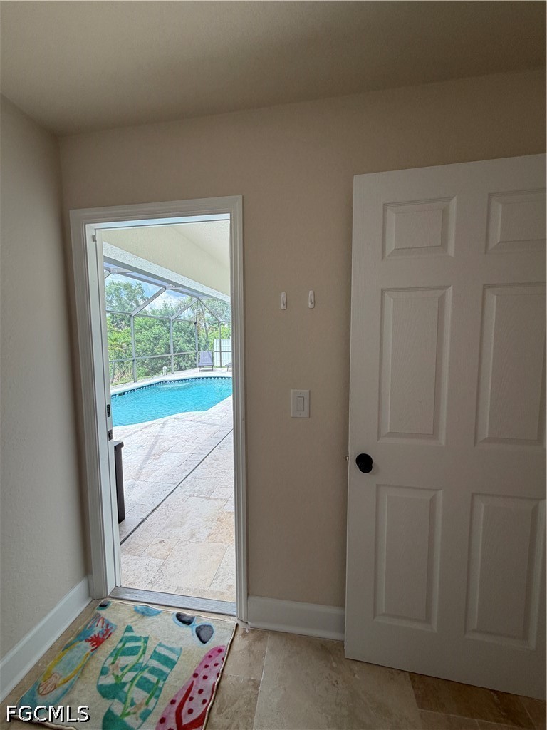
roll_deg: -0.2
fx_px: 295
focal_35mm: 14
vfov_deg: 102.1
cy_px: 365
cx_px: 274
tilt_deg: -5.1
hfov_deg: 85.7
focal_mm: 2.22
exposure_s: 1/120
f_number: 2.2
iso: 50
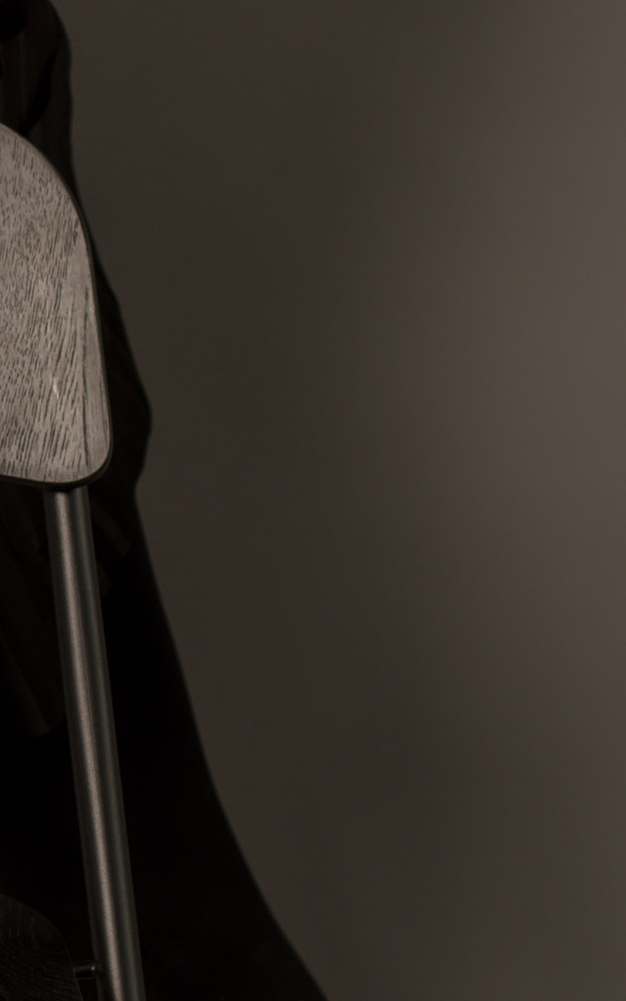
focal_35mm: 217
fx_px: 5924
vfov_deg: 9.7
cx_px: -196
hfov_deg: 6.0
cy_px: 359
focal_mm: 50
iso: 125
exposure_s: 1/200
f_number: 3.5
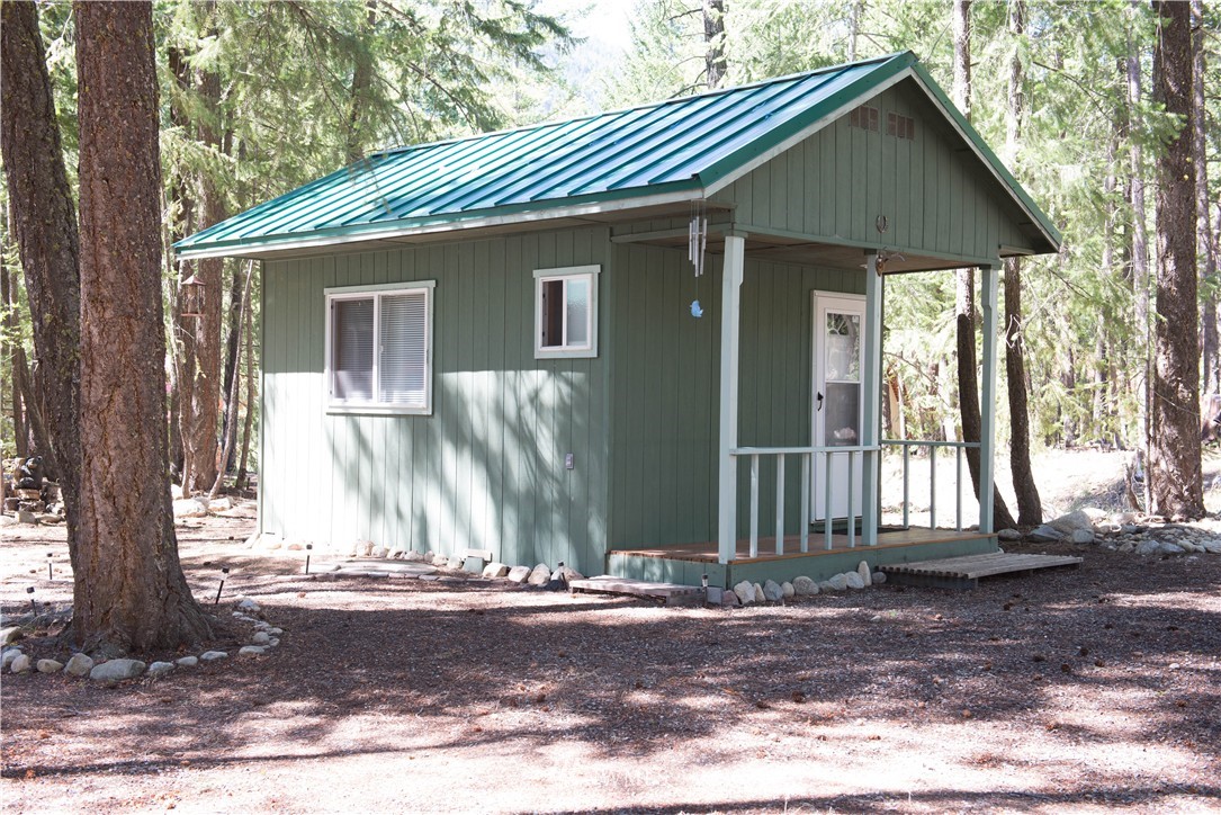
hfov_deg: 44.5
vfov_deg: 30.5
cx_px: 610
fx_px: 1493
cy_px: 408
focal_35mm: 44
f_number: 6.3
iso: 125
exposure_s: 1/20
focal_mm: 44
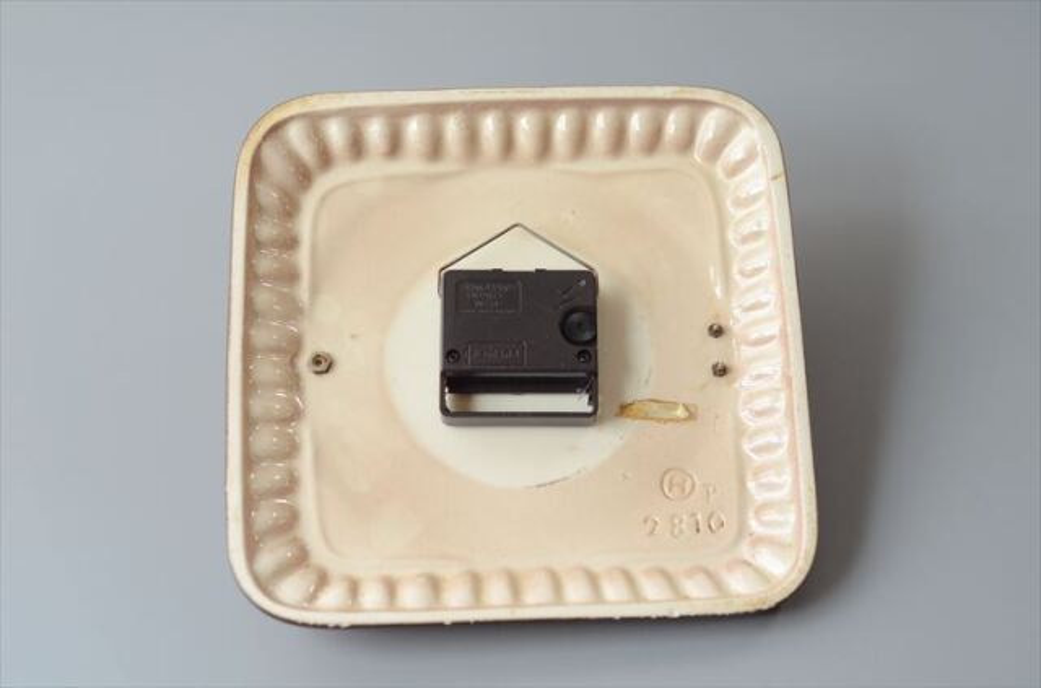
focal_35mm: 75
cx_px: 520
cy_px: 344
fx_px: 2163
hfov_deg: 27.1
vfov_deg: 18.1
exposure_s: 1/100
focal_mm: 50
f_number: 2.8
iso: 640
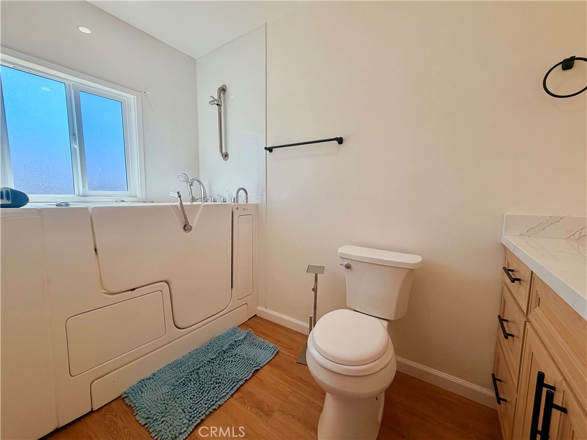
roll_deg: -0.1
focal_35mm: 14
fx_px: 237
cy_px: 220
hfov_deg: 102.1
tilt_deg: -3.4
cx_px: 294
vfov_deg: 85.7
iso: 40
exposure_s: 1/199
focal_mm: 2.22
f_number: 2.2
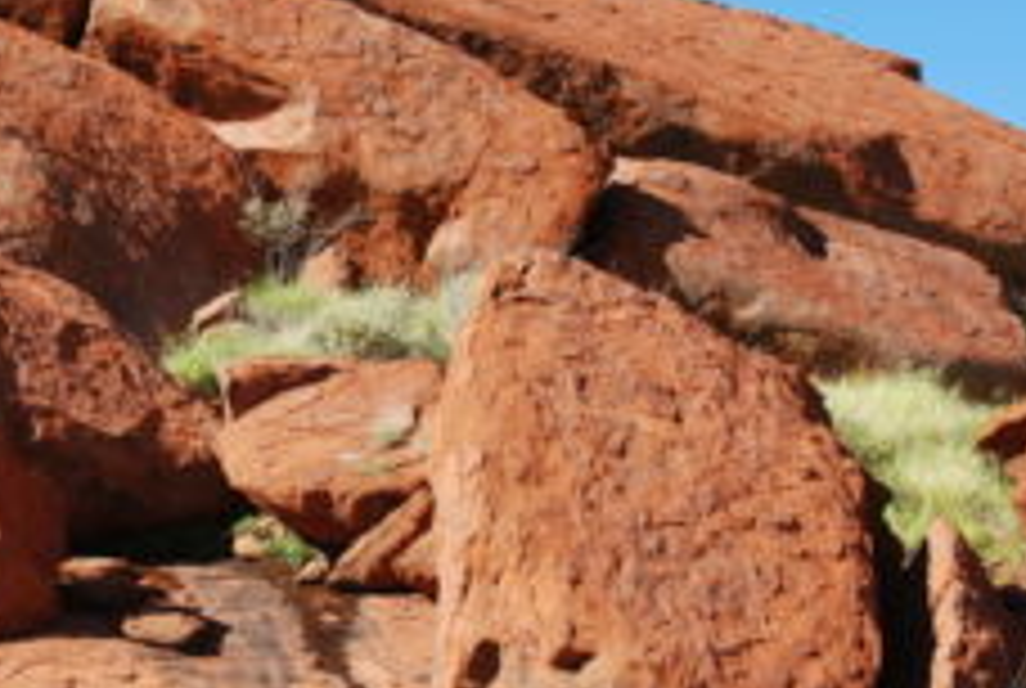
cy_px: 474
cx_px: -27
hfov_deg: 23.5
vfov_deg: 16.7
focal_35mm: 82
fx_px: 2344
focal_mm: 25
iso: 100
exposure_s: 1/160
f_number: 6.3
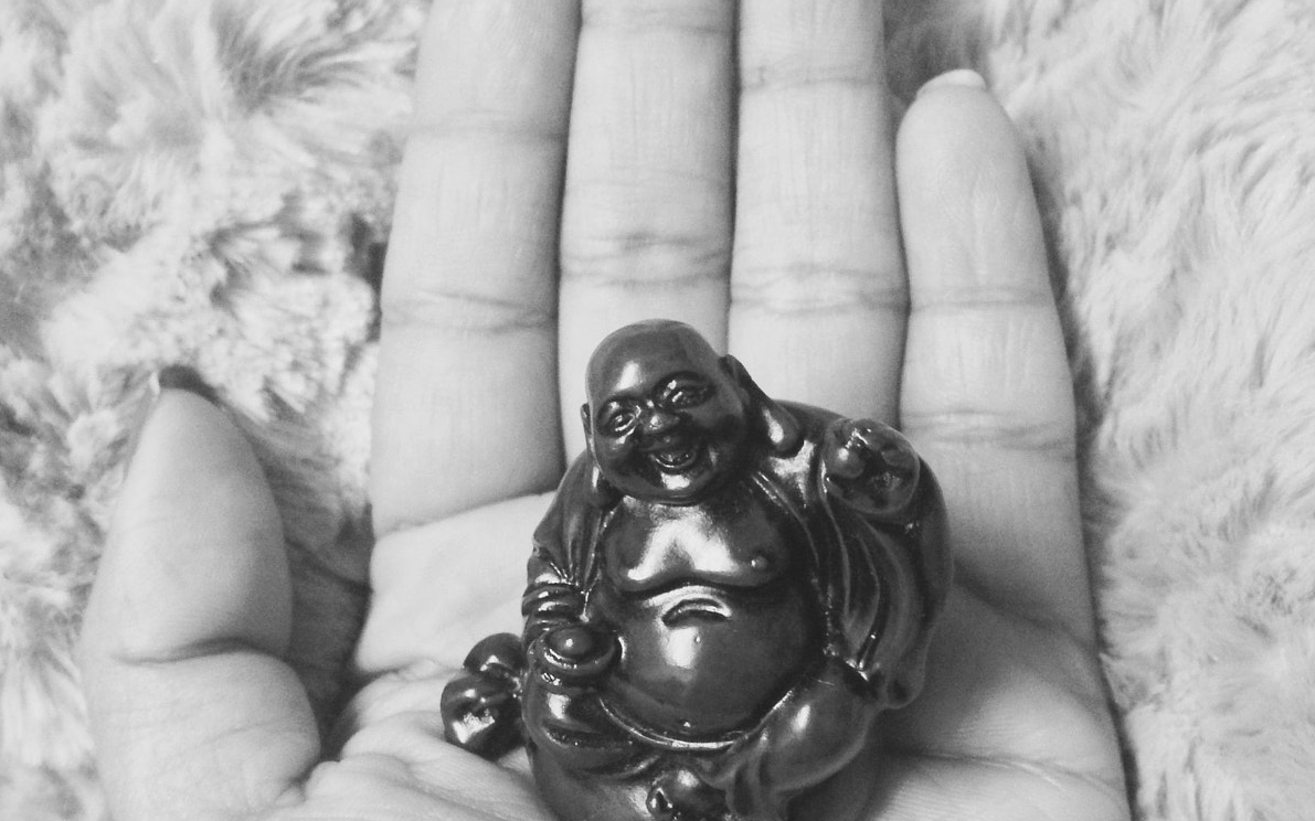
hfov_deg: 42.7
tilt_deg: -72.2
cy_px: 603
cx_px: 661
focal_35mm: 47
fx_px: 1684
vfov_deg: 27.1
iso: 400
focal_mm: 4.12
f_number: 2.4
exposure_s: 1/17
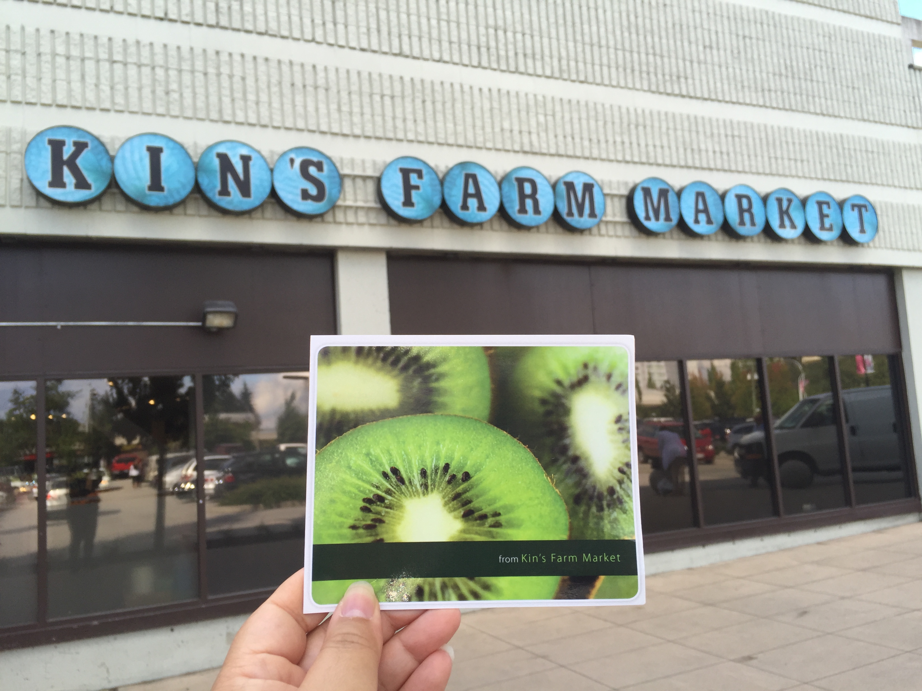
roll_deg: +2.5
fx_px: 772
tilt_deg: +5.4
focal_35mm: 29
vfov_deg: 48.2
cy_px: 346
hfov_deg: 61.7
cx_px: 461
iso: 32
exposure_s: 1/391
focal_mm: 4.15
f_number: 2.2
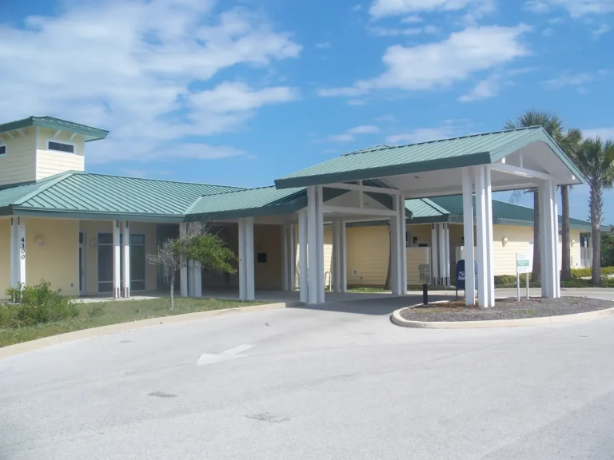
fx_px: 656
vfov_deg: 38.7
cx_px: 307
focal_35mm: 37
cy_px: 230
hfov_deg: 50.1
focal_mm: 7.8
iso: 64
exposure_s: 1/640
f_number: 4
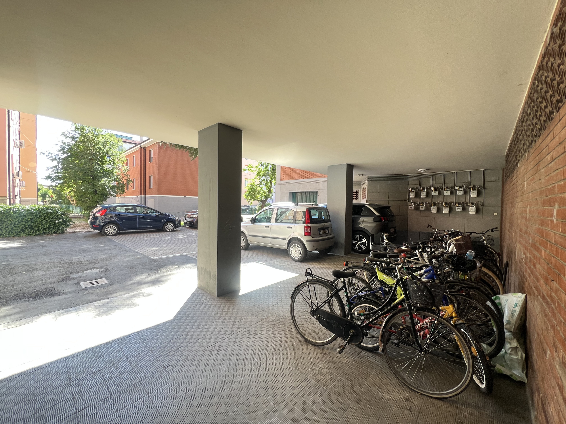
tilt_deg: -2.3
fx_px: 213
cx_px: 283
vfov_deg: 89.9
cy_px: 212
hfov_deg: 106.2
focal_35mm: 13
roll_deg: -0.7
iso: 64
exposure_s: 1/99
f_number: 1.8
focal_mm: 1.57
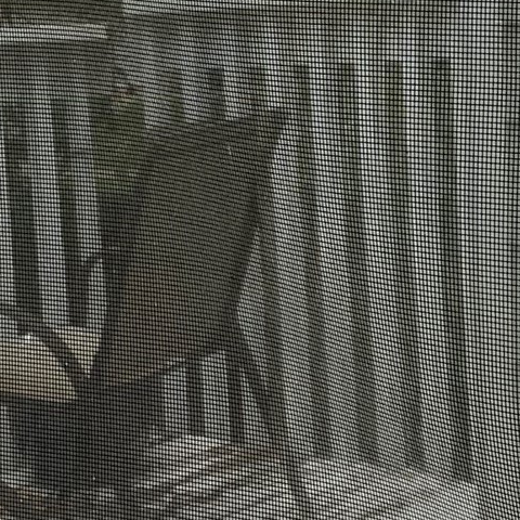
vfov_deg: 14.9
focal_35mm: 117
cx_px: 517
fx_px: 1988
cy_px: 160
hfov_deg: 14.7
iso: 32
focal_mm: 3.3
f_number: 2.4
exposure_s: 1/120
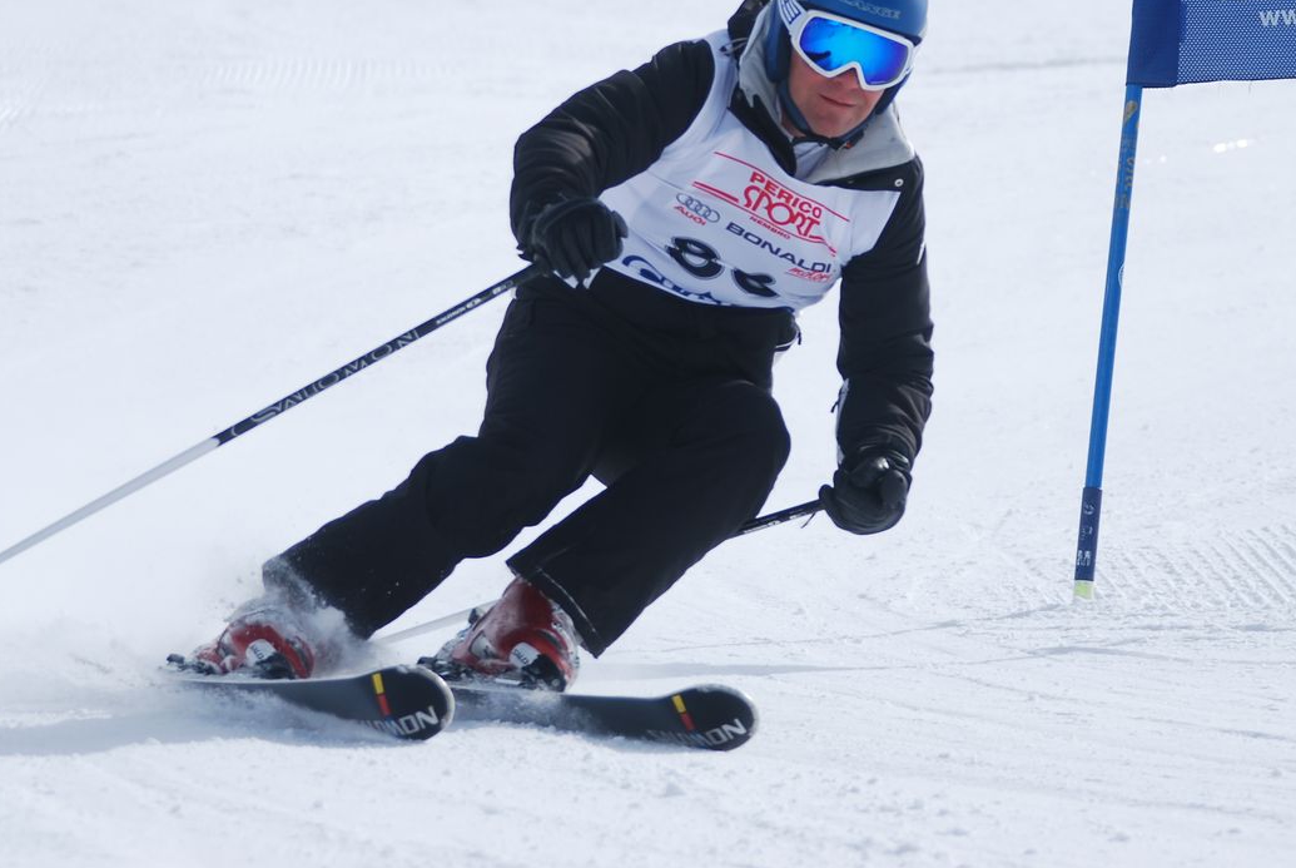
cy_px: 217
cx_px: 706
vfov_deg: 3.6
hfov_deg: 5.4
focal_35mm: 383
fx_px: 13797
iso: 100
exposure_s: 1/1000
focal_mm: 165
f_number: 5.3
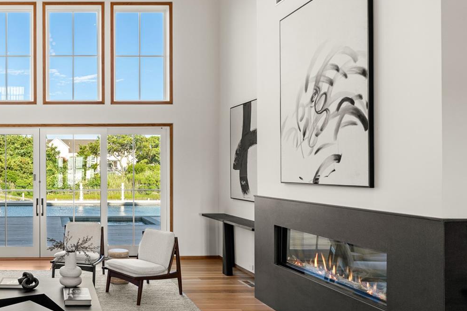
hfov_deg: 55.9
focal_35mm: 29
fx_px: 376
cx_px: 55
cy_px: 169
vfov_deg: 44.9
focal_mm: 14
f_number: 9
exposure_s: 1/15
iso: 250
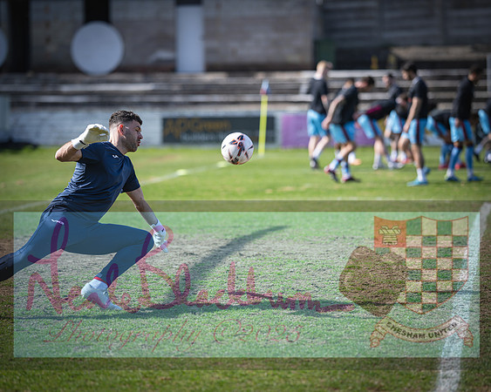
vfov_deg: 10.2
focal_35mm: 152
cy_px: 196
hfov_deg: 12.7
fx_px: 2209
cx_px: 230
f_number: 2.1
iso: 32
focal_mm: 135
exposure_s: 1/800
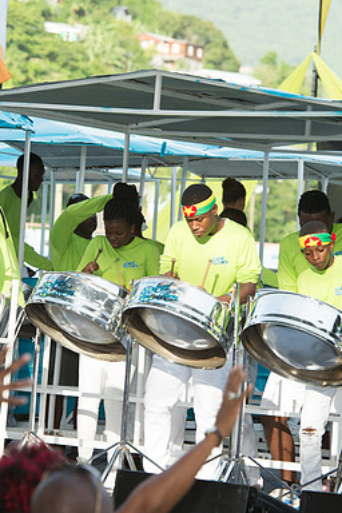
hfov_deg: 6.7
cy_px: 256
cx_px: 176
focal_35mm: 204
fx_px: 2907
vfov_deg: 10.1
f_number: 7.1
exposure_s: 1/160
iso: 250
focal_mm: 135
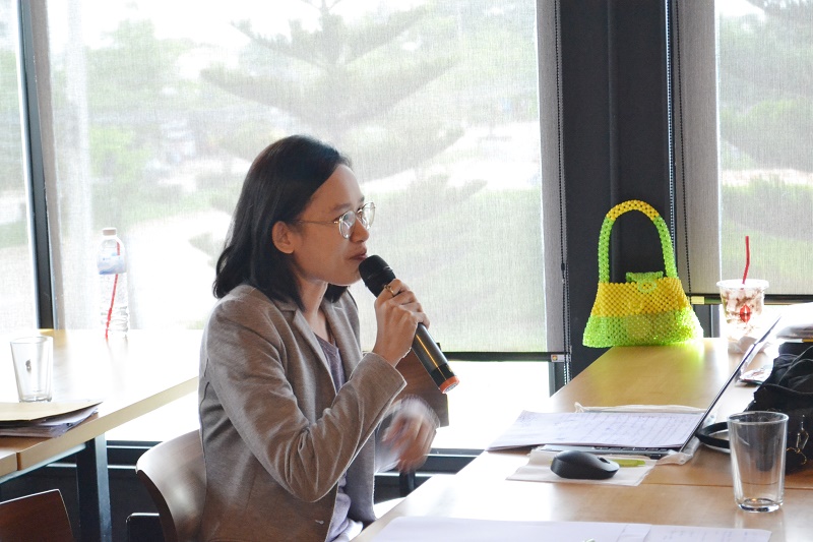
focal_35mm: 82
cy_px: 271
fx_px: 1863
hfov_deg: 24.6
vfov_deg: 16.5
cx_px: 406
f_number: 5.6
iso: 3200
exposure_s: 1/50
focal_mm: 55
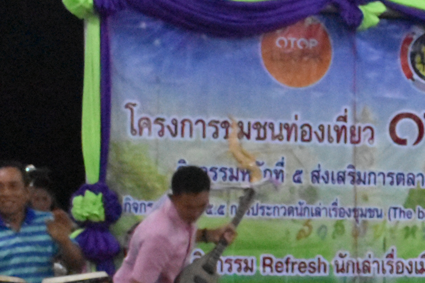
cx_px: 633
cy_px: 388
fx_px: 2054
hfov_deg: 11.3
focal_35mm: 174
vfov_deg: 7.8
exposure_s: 1/50
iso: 12800
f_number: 4
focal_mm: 30
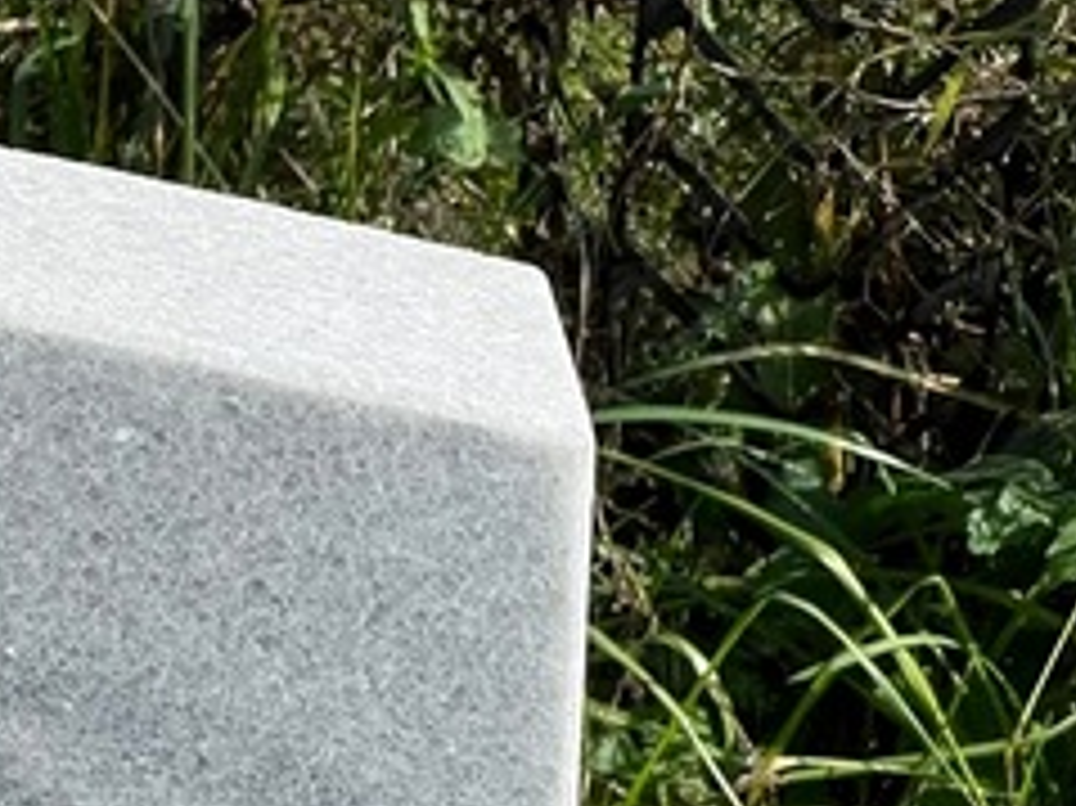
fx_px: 8016
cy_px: 1238
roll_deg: -0.1
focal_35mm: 258
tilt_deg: -27.7
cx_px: -626
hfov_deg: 7.5
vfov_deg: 5.7
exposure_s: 1/673
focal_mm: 9
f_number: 2.8
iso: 32
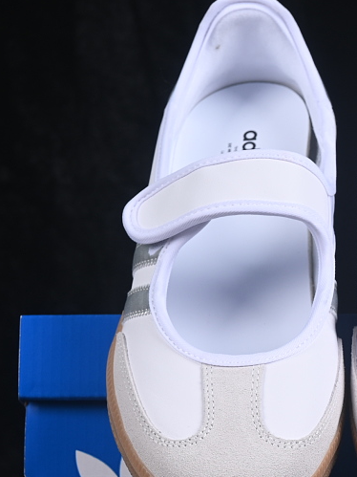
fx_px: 2146
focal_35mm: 156
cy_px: 324
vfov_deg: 12.6
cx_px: 373
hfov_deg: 9.4
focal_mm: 50
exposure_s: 1/80
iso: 160
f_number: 8
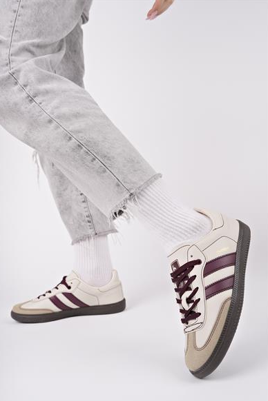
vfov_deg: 55.8
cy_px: 205
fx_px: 380
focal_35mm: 34
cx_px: 133
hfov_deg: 38.9
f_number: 9
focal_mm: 33
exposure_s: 1/200
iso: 160
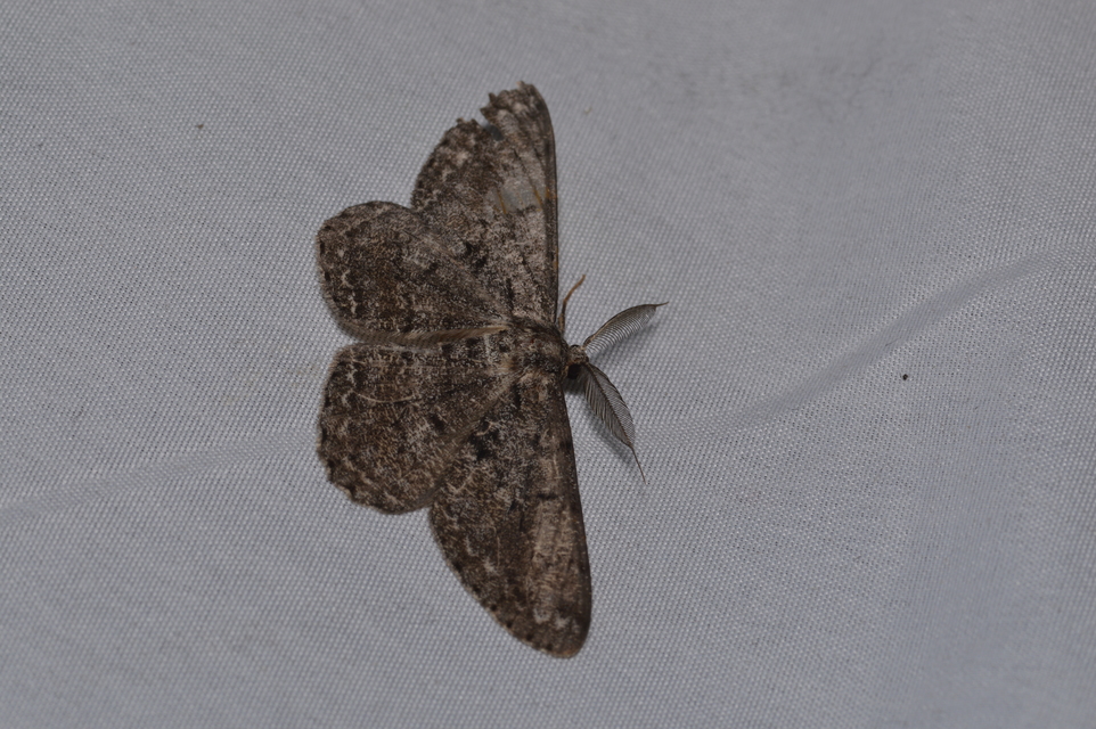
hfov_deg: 13.0
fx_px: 4792
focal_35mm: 158
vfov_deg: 8.7
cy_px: 364
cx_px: 548
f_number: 16
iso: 100
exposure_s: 1/60
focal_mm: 105
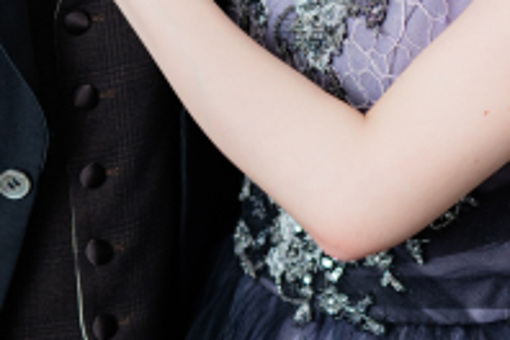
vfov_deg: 6.6
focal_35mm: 202
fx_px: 2861
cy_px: -286
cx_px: 415
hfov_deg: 10.2
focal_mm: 50
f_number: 2
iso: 320
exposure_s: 1/125
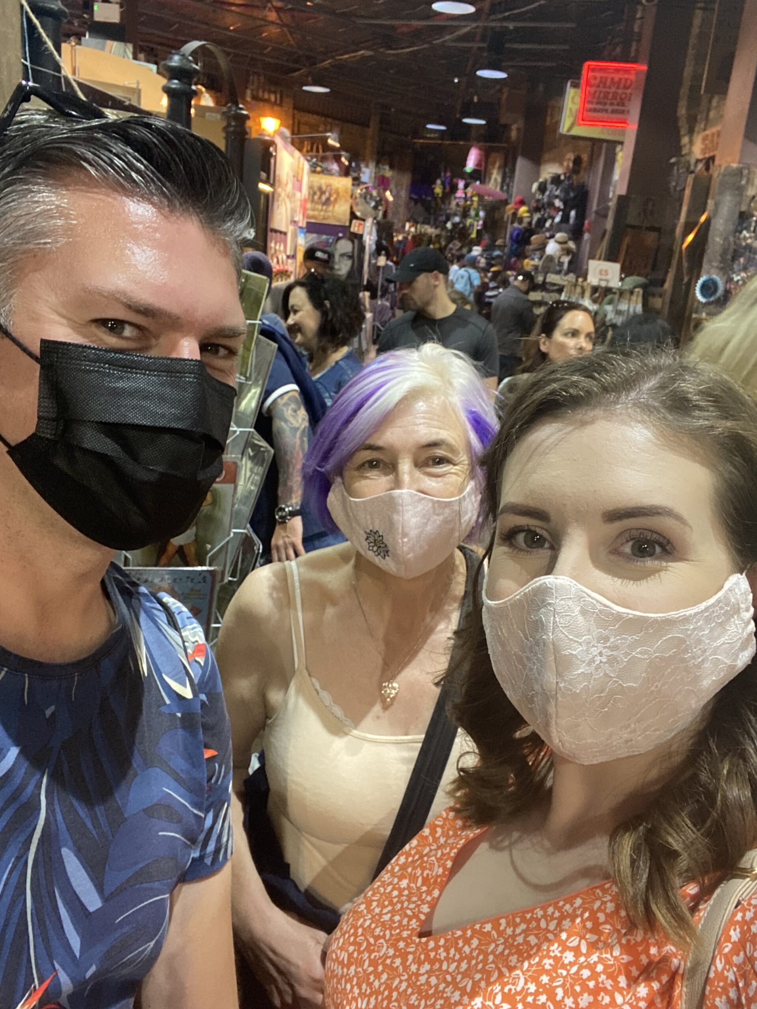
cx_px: 378
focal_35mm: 30
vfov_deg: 60.0
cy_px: 504
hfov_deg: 46.8
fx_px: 875
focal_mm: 2.71
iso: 160
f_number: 2.2
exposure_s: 1/50
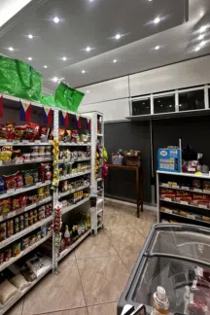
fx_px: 157
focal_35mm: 18
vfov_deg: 89.5
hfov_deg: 65.9
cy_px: 137
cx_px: 73
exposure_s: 1/100
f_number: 2.2
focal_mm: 2.22
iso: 160
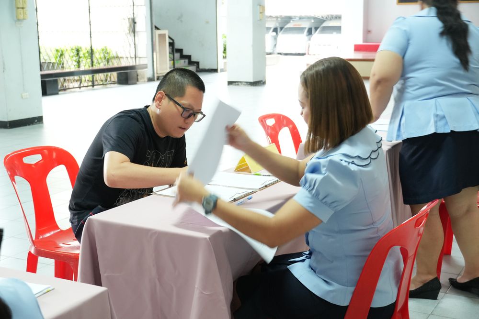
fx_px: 699
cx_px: 240
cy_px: 160
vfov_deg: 25.8
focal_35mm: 52
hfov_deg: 37.8
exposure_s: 1/20
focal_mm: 35
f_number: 4.5
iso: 1600
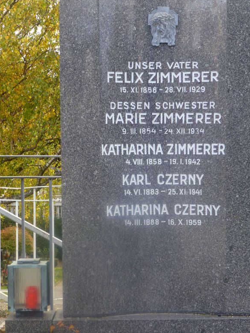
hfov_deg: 16.2
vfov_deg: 21.5
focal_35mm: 91
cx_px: 150
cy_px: 196
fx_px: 877
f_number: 4.9
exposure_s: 1/160
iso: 200
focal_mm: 11.7
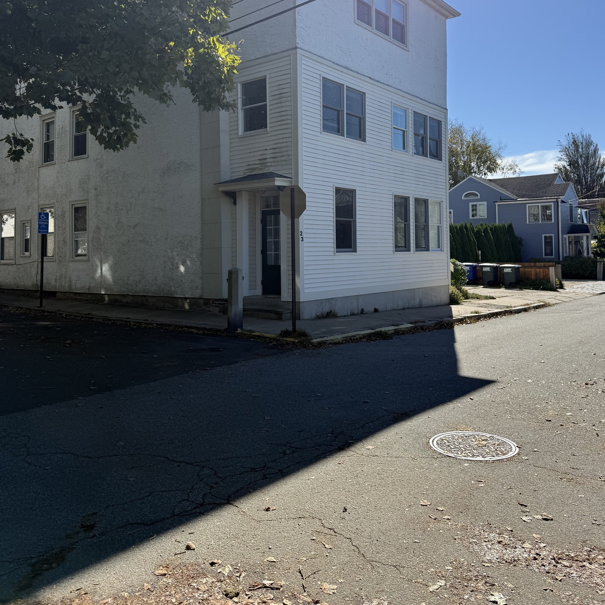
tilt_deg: +2.4
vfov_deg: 55.0
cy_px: 227
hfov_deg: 55.6
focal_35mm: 29
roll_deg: +1.0
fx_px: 573
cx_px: 308
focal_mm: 6.76
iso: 80
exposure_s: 1/5319
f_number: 1.78
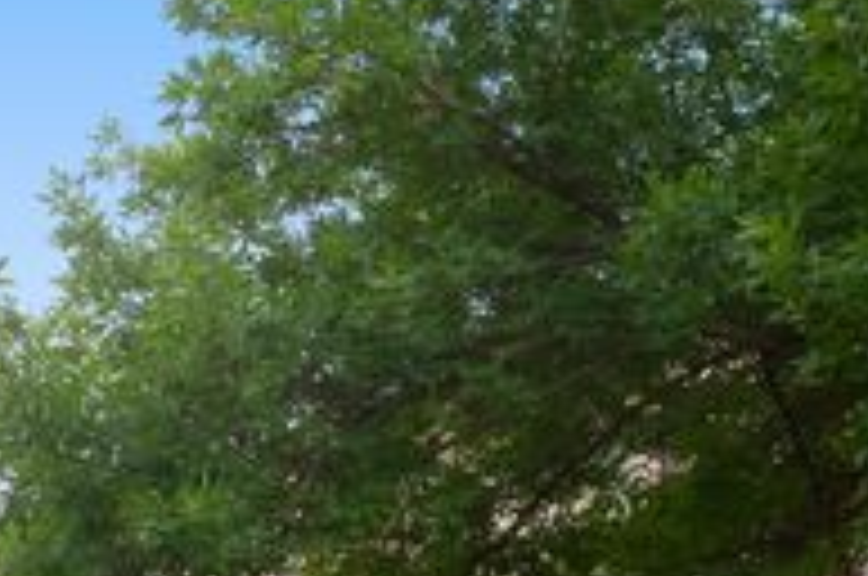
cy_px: 605
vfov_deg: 16.0
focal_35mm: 83
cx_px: 274
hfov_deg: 24.4
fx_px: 1998
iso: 400
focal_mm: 32
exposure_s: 1/400
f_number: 8
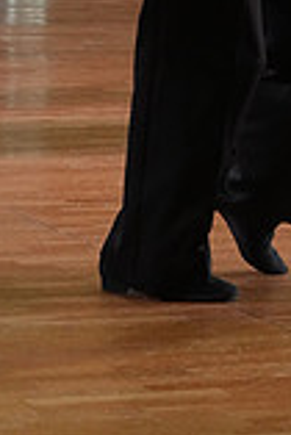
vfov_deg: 6.8
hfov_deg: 4.6
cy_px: -202
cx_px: 506
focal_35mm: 299
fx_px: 3617
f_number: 6.3
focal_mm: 81
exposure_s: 1/200
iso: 3200
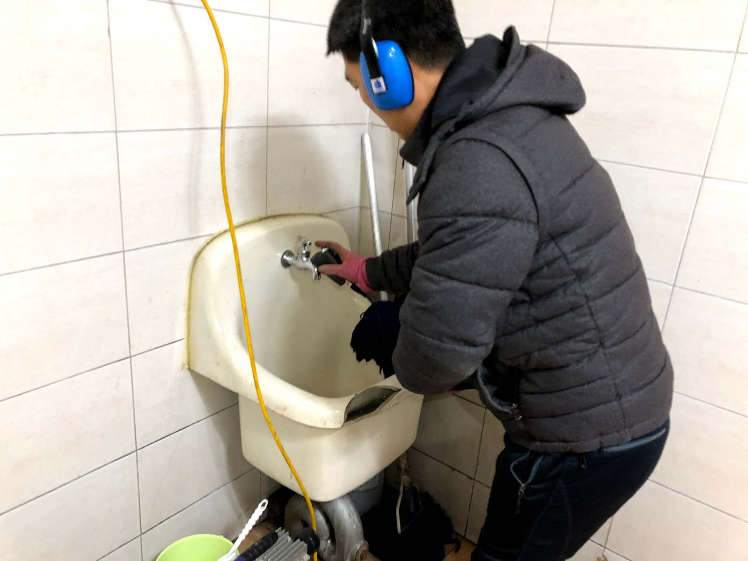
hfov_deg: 63.4
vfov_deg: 49.7
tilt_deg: -18.3
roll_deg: -4.7
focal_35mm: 28
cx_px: 374
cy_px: 280
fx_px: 605
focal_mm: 3.99
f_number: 1.8
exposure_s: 1/15
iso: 64
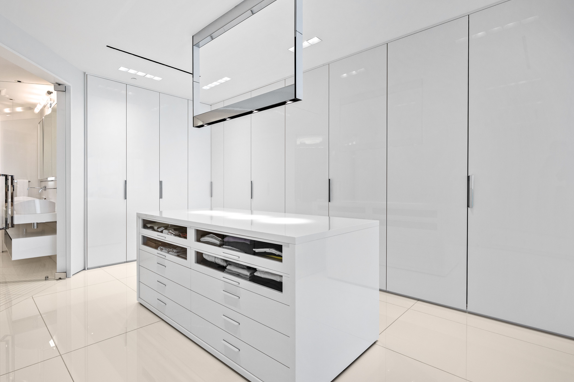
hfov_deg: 90.2
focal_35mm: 18
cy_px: 188
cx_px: 231
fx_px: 281
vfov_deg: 68.5
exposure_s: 1/80
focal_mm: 14.5
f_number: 5
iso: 200
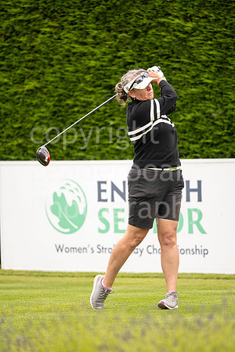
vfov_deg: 6.9
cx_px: 118
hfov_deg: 4.6
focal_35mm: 300
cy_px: 176
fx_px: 2937
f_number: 4
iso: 500
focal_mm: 300
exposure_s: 1/1000
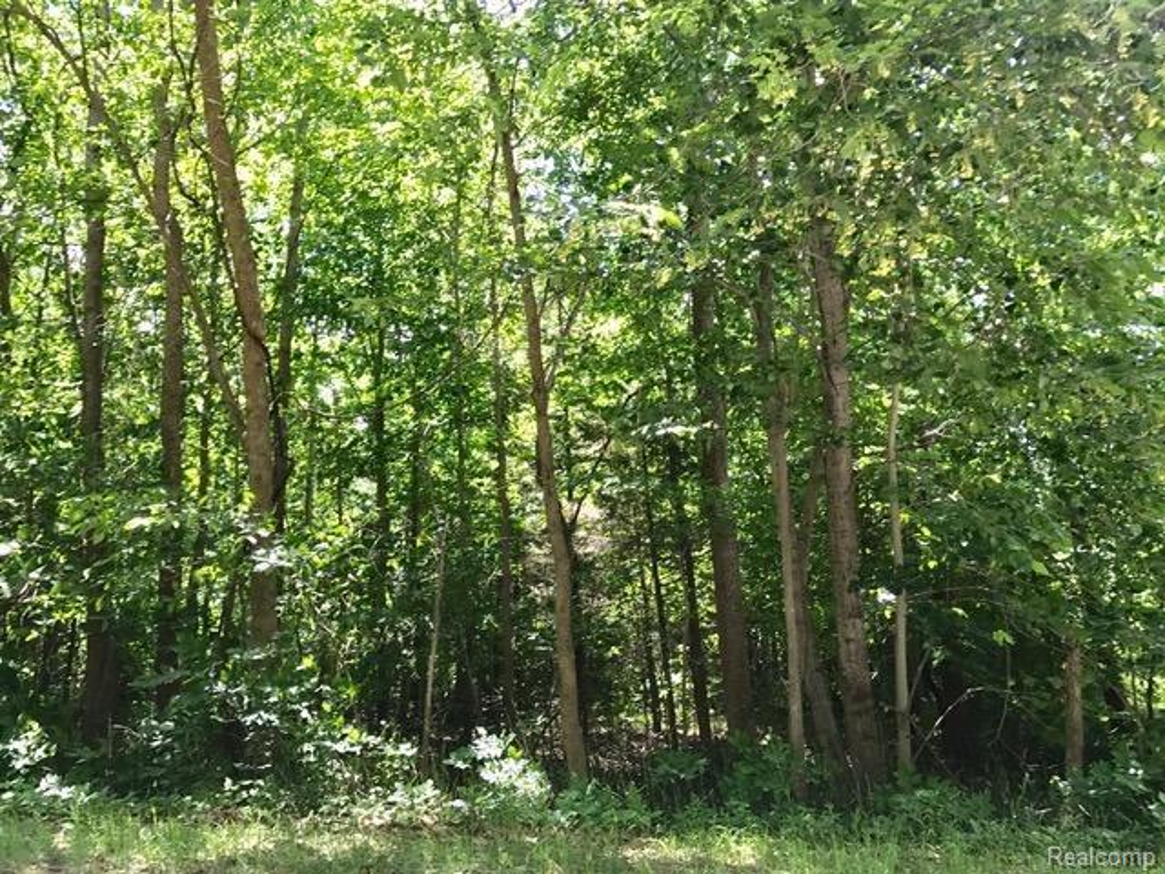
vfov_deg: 49.7
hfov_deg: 63.4
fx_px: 942
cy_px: 437
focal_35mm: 28
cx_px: 582
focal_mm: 3.99
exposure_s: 1/114
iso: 20
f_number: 1.8
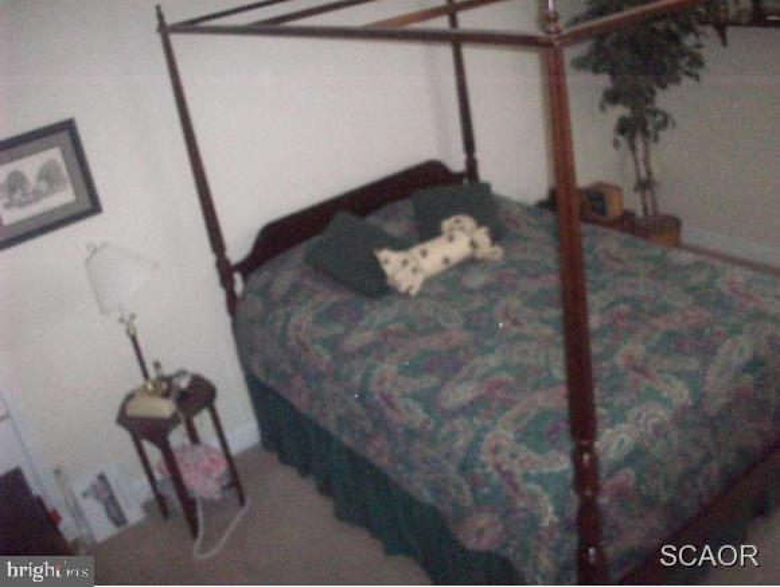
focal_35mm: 37
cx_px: 390
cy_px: 294
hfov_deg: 50.1
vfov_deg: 38.7
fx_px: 834
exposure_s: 1/128
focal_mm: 6.2
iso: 800
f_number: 2.8
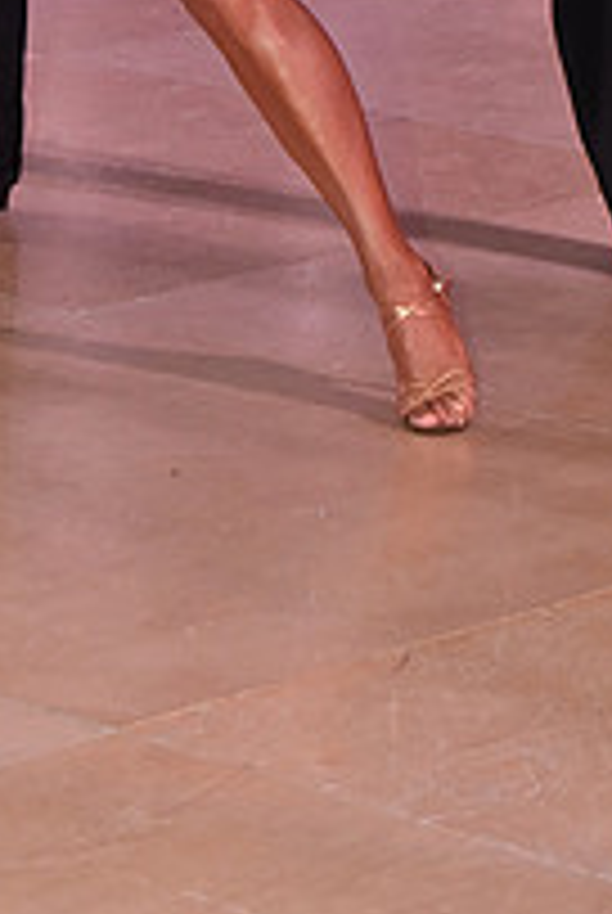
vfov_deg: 7.9
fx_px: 6531
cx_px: 106
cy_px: -374
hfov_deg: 5.4
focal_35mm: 257
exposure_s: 1/320
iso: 2500
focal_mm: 90
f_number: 7.1
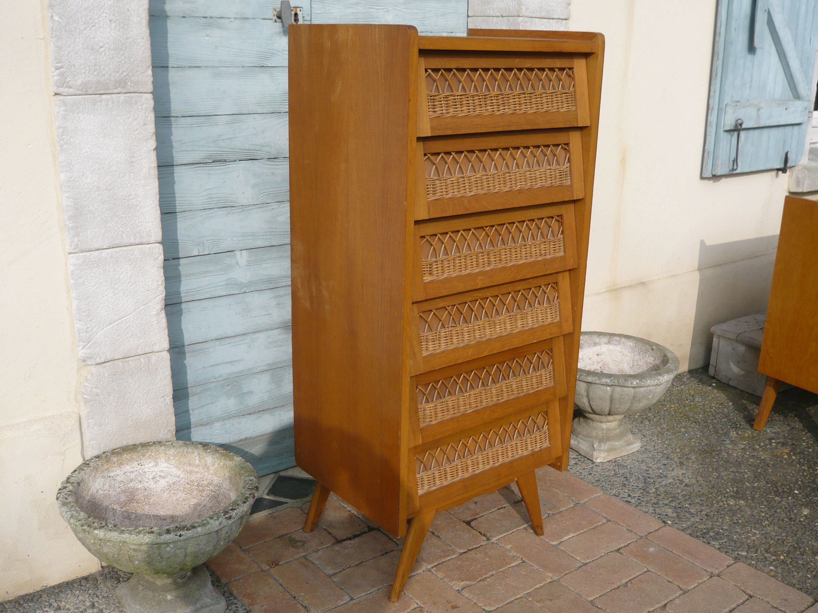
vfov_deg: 38.7
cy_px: 303
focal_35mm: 37
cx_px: 410
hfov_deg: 50.1
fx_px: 874
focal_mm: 5.8
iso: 100
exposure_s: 1/160
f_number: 9
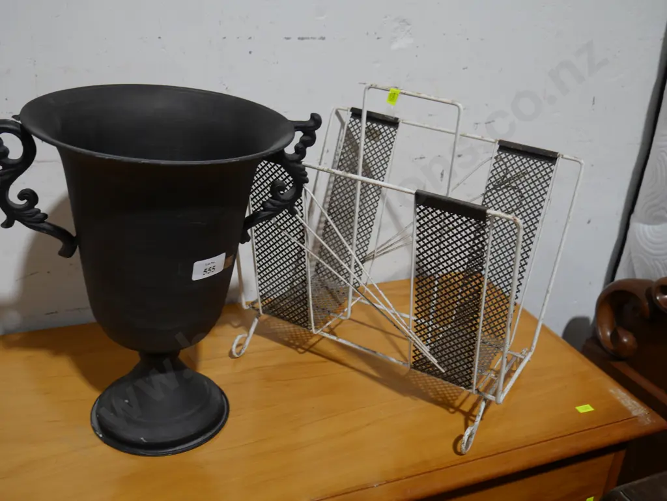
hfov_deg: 49.0
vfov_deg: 37.8
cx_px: 334
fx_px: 733
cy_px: 250
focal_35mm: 38
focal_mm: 19
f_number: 4.1
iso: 250
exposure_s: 1/60
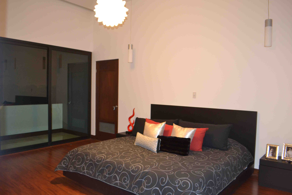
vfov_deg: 47.9
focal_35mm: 27
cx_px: 146
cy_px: 98
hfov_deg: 67.4
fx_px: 219
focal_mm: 18
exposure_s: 1/5
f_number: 3.5
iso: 800
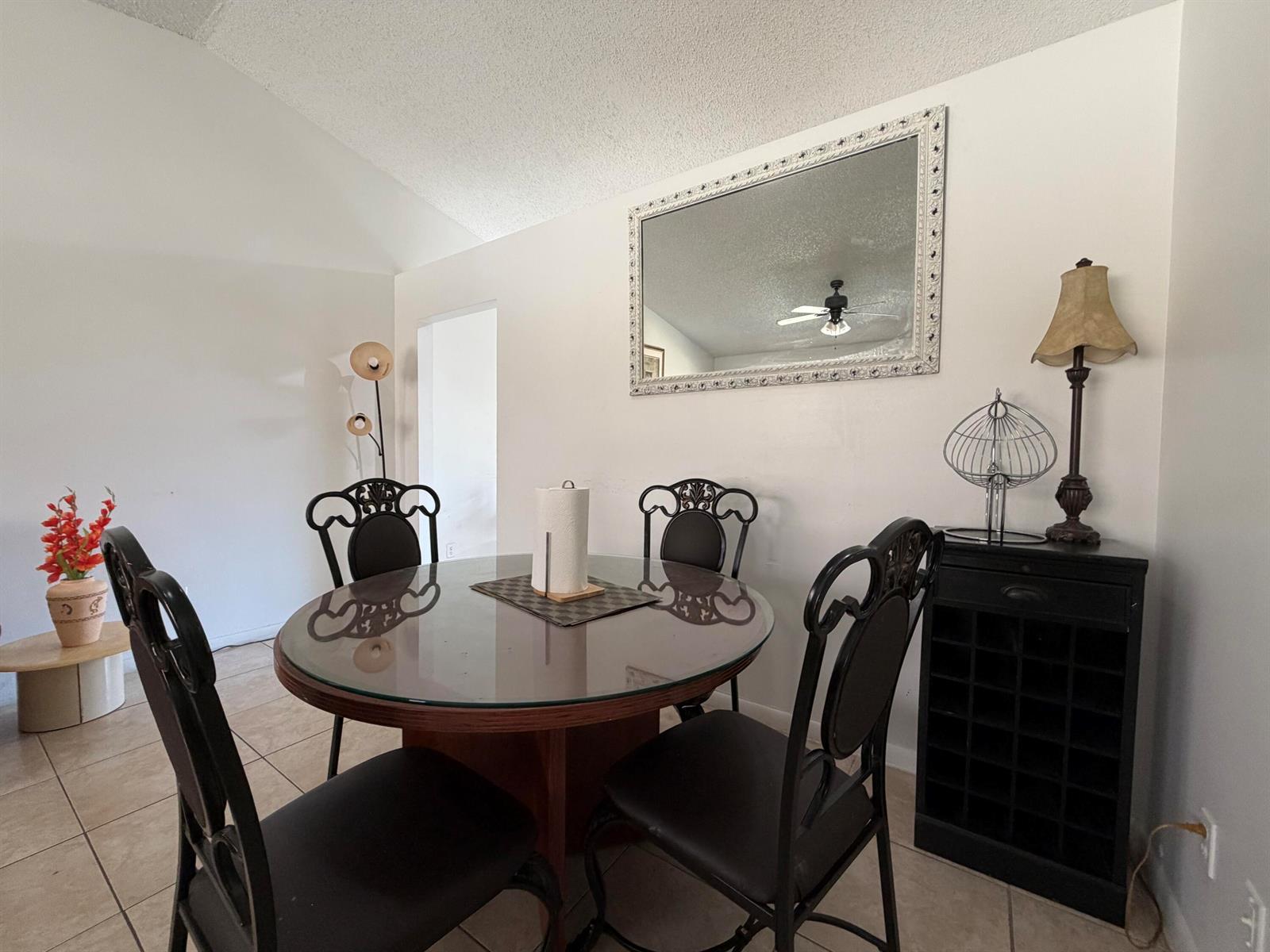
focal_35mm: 14
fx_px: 514
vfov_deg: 85.7
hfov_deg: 102.1
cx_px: 635
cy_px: 476
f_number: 2.2
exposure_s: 1/60
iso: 200
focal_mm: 2.22
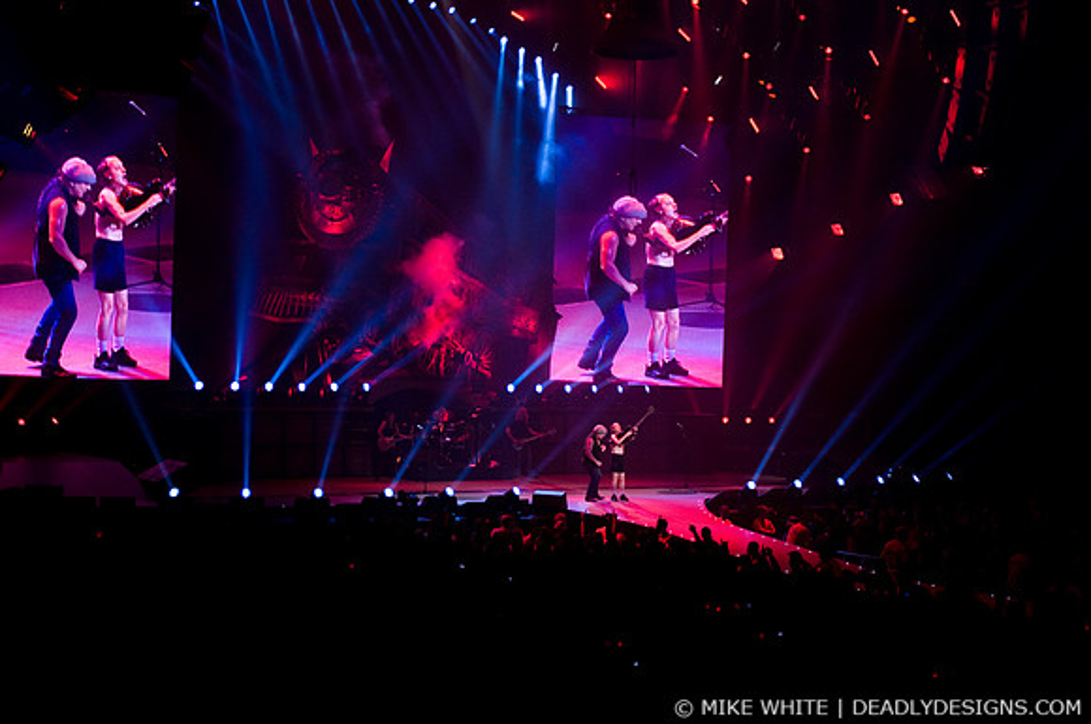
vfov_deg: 22.6
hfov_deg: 33.4
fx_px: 1816
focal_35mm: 60
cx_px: 546
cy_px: 362
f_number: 5.6
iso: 800
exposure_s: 1/160
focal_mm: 40
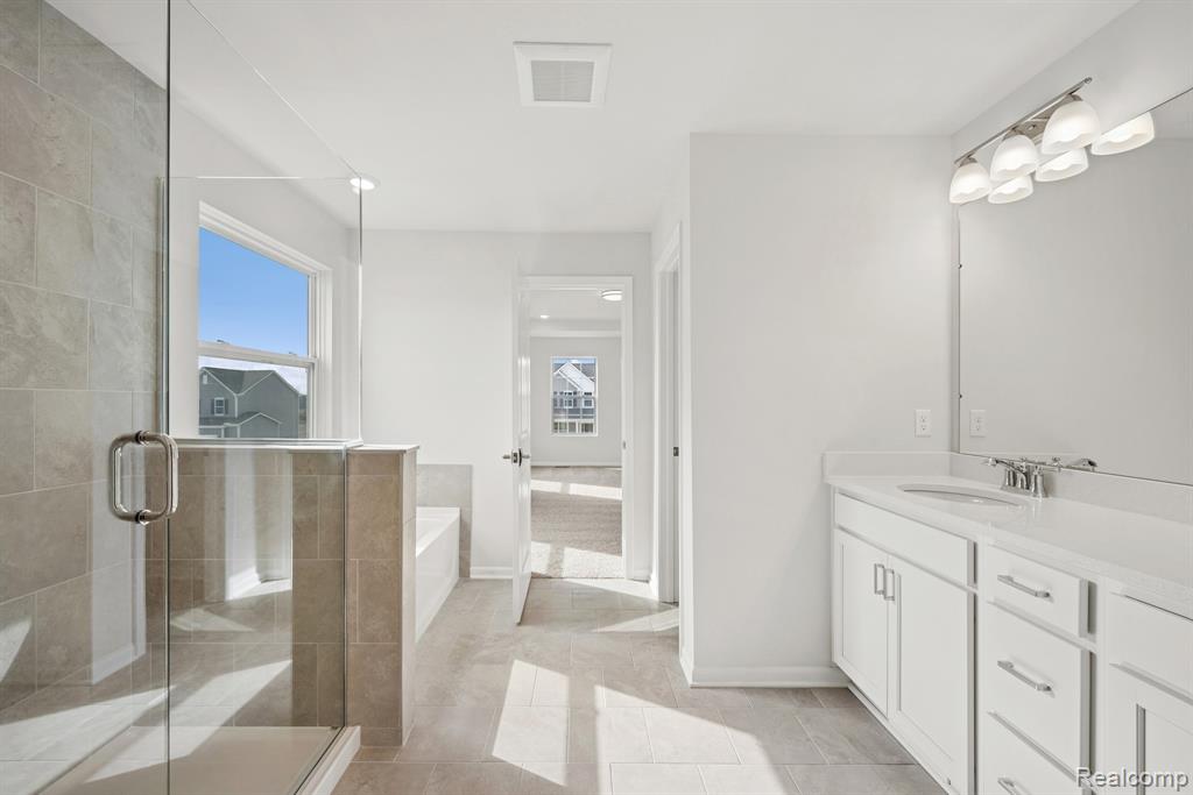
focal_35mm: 14
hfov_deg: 104.2
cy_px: 398
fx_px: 464
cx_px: 596
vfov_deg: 81.2
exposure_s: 1/8
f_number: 9
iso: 64
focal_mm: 14
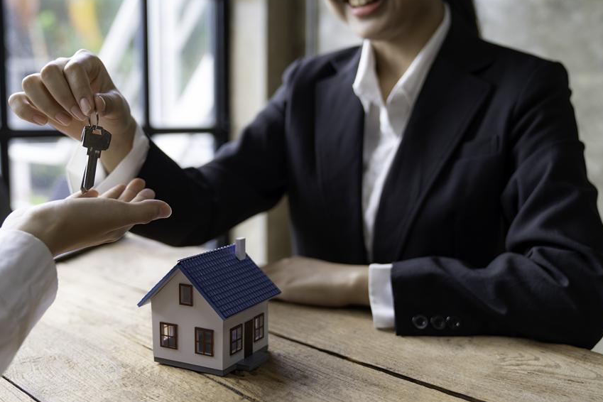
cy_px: 201
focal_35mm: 41
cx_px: 249
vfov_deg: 32.6
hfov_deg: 47.2
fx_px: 687
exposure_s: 1/125
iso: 200
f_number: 2.8
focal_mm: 34
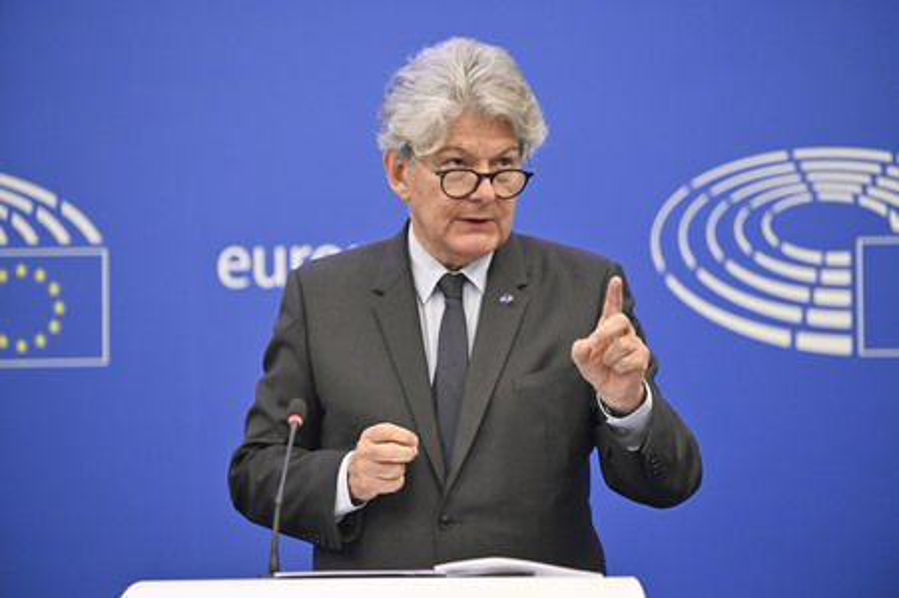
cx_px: 450
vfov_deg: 9.8
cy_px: 299
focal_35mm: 140
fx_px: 3493
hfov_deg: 14.7
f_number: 2.8
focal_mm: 140
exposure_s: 1/320
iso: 2000
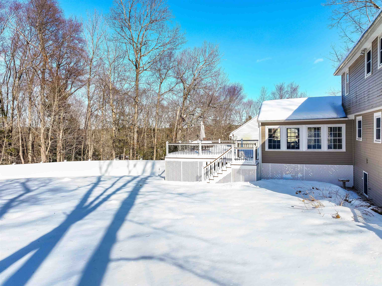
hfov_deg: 71.6
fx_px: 265
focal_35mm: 24
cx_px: 191
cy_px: 143
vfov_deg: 56.8
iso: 100
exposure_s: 1/1600
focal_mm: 12.29
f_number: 2.8
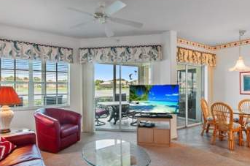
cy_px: 82
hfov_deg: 81.3
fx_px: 145
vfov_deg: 59.2
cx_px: 122
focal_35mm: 21
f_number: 8
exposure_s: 1/8
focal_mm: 10
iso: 200
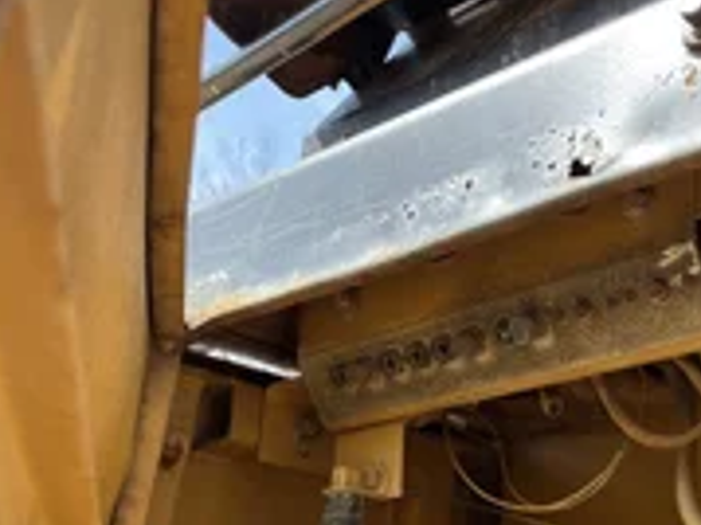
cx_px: 670
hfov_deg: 31.2
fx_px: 1174
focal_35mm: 58
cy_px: 537
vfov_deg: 24.0
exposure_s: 1/499
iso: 50
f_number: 1.6
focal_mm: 5.1
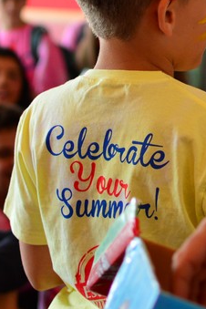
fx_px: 1360
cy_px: 66
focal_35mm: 159
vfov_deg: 12.9
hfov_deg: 8.6
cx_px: 150
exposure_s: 1/250
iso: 360
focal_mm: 35
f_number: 1.8
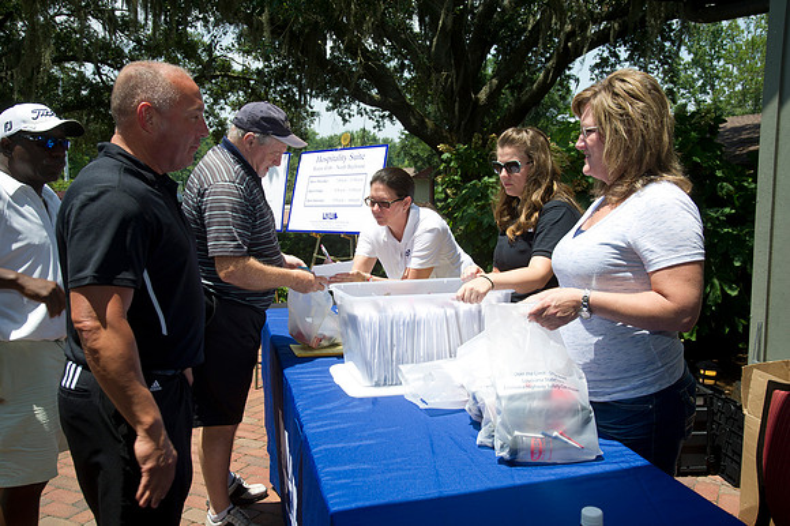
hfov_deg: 55.8
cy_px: 263
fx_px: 746
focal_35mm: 34
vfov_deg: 38.8
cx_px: 395
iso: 200
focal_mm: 34
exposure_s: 1/200
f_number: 9
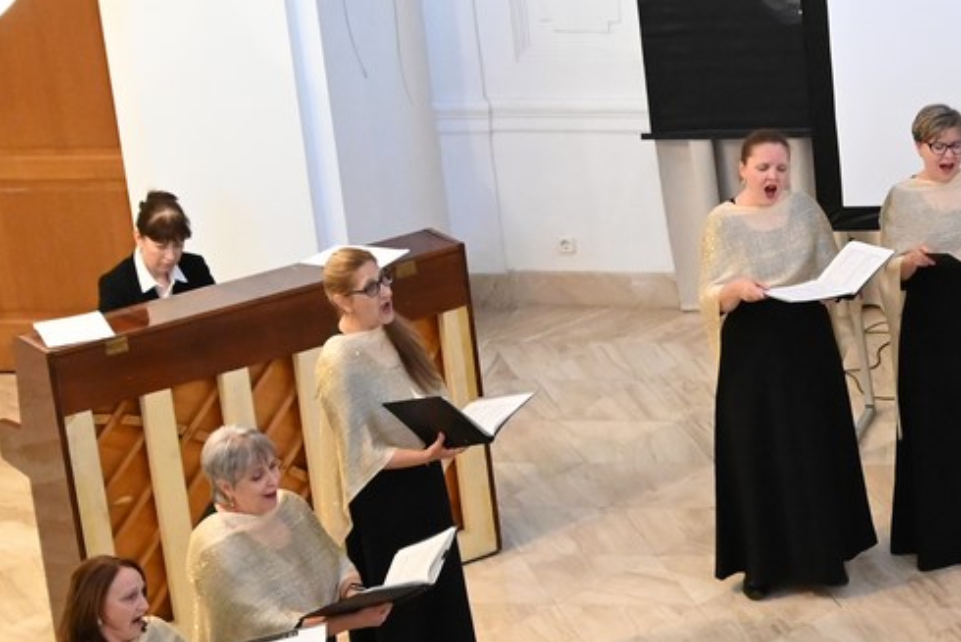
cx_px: 1461
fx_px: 3658
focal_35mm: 137
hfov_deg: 14.0
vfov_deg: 10.0
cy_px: 511
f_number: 5
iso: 6400
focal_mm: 42
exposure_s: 1/125
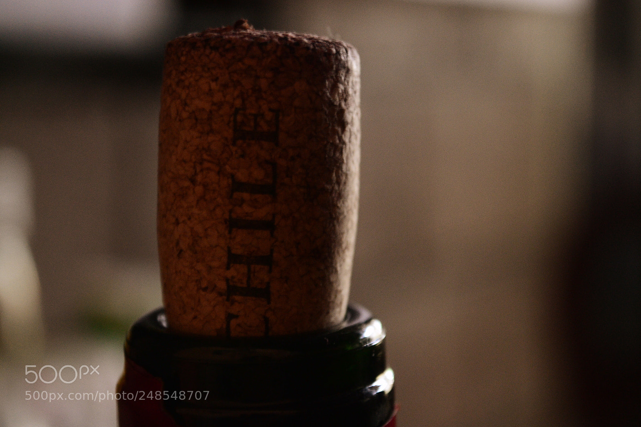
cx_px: 320
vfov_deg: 16.5
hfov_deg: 24.6
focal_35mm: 82
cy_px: 214
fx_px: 1469
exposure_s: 1/15
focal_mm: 55
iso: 1600
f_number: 5.6
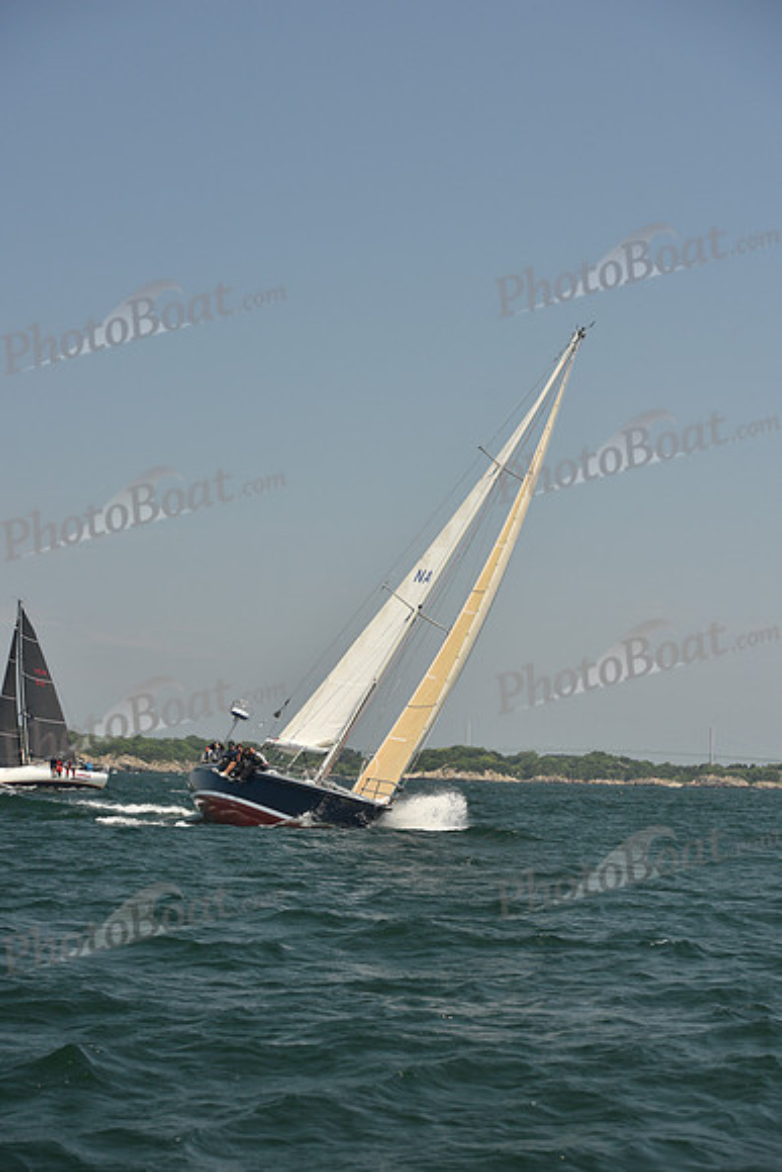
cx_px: 391
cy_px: 586
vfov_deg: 28.8
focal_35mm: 70
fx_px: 2279
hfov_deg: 19.5
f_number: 6.3
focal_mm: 70
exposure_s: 1/640
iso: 250
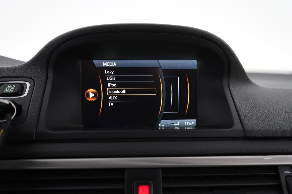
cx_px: 146
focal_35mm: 30
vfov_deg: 43.6
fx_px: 243
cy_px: 97
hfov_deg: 61.9
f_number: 3.5
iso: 2500
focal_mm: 30
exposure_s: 1/40
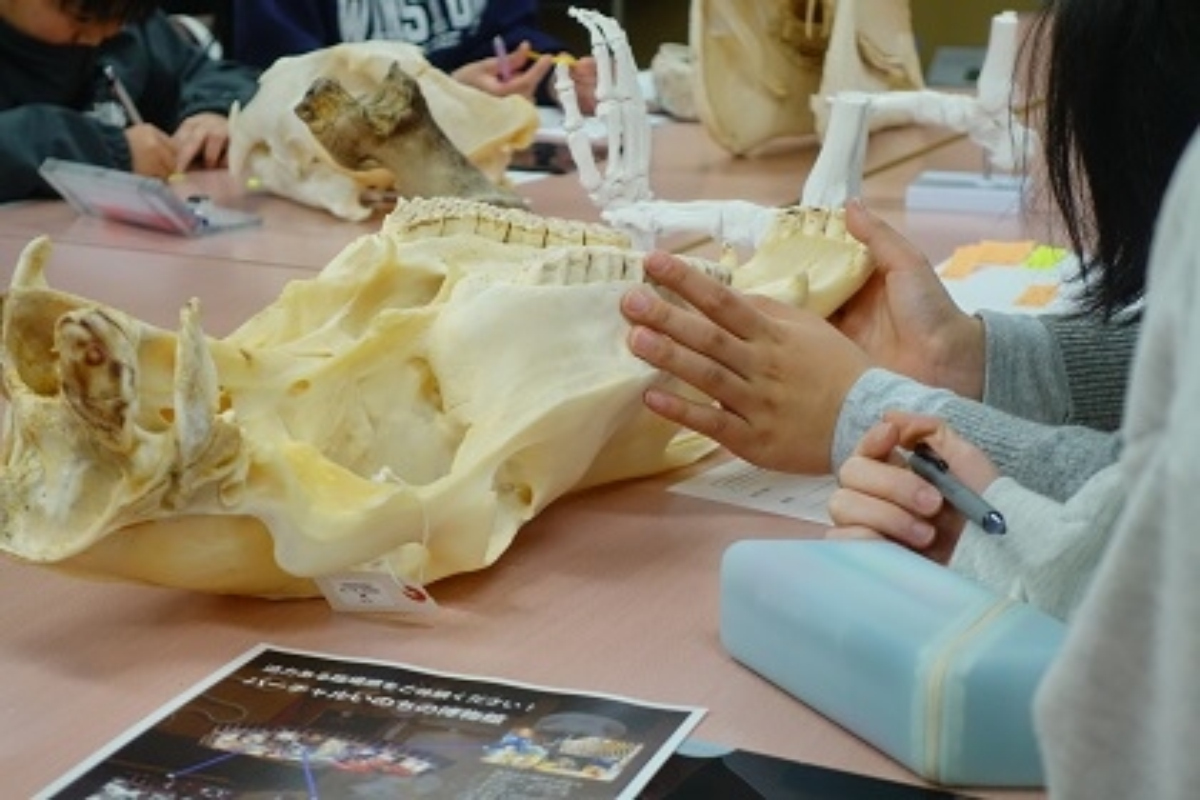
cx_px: 600
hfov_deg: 28.8
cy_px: 400
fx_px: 2333
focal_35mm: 70
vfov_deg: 19.5
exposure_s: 1/400
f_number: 2.8
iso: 640
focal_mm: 25.7
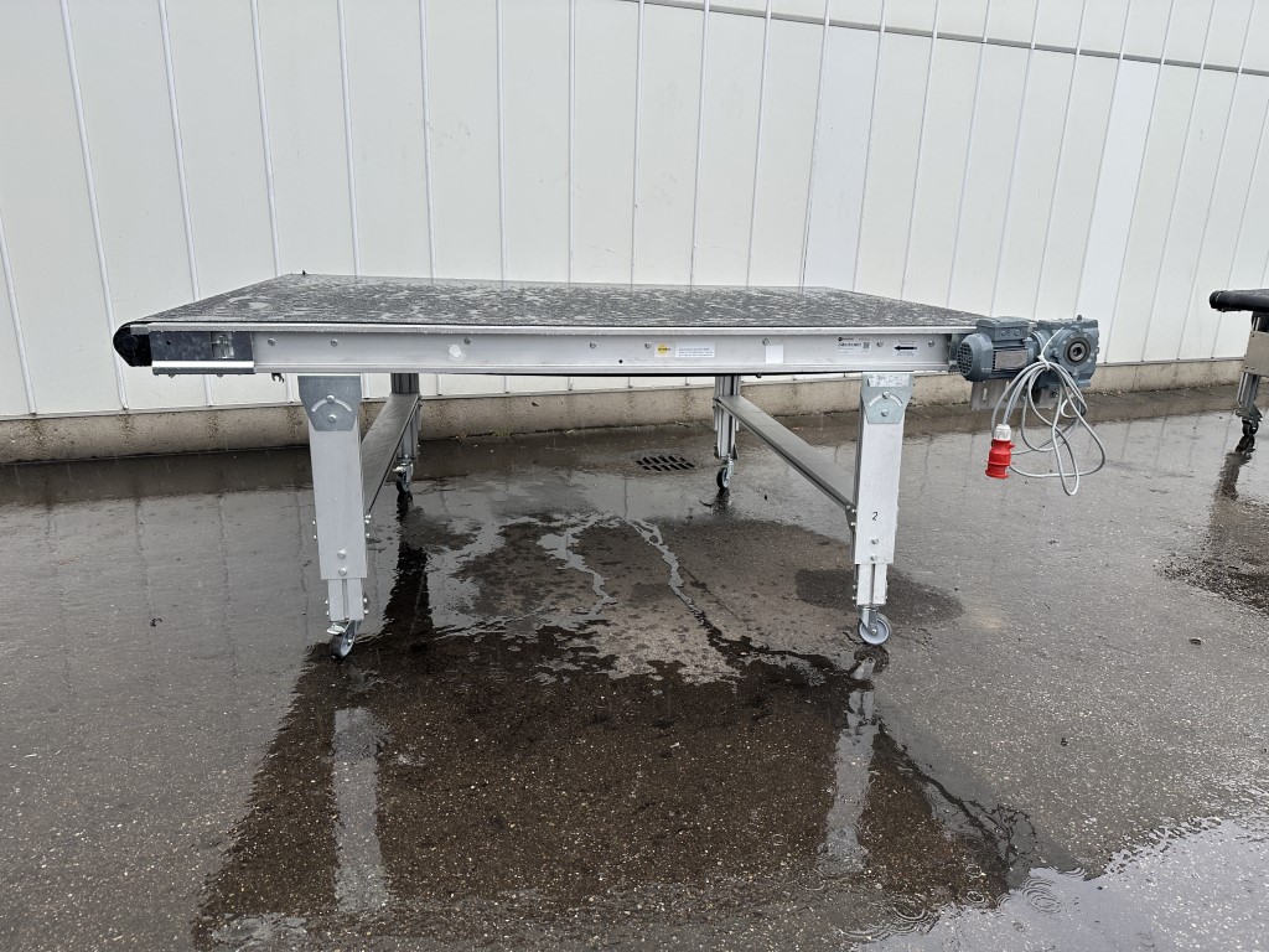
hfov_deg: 71.6
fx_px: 880
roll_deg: -2.3
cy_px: 476
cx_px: 634
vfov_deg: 56.8
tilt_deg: -17.1
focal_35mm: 24
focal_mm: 6.86
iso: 64
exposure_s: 1/238
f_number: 1.78
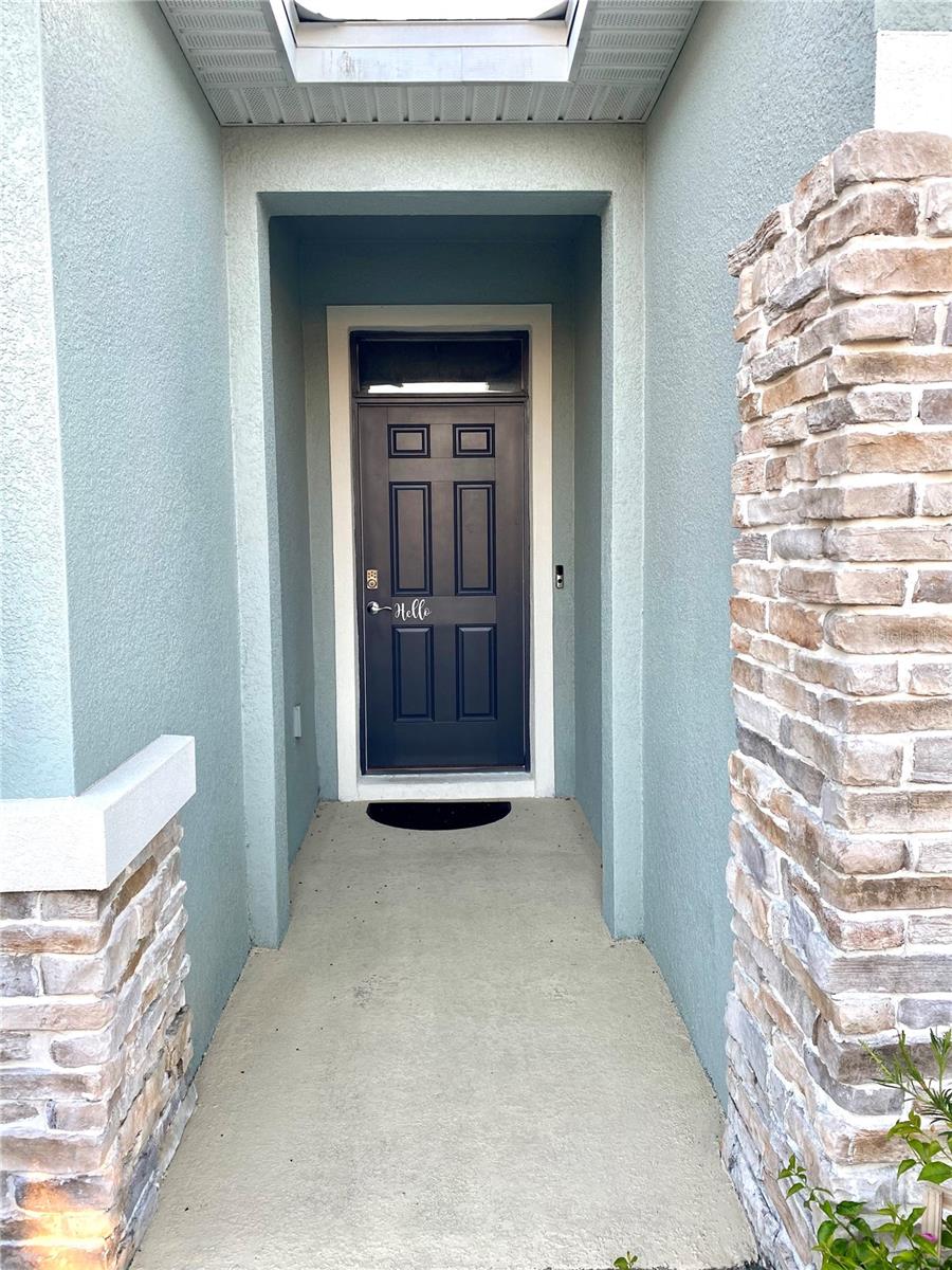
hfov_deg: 53.1
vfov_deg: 67.3
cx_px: 476
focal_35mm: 26
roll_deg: +0.3
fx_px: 953
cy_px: 635
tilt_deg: -4.5
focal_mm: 4.25
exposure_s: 1/122
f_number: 1.8
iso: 50
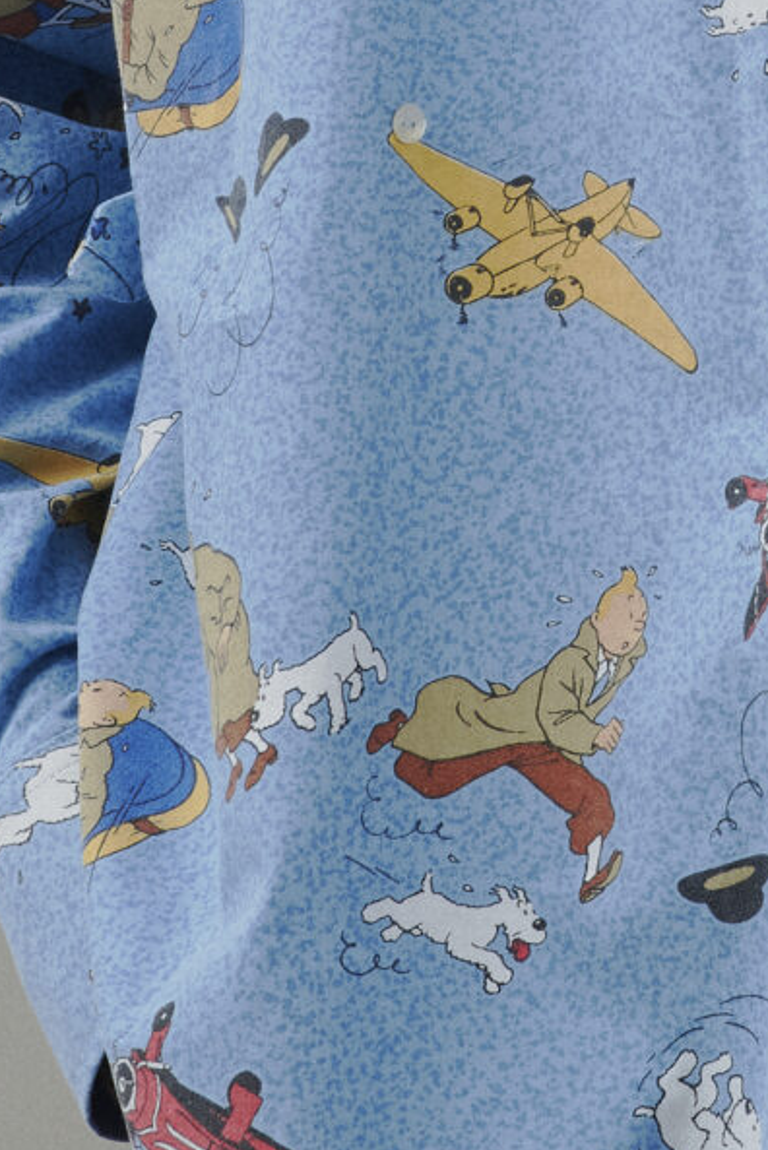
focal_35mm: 453
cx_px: 763
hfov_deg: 3.0
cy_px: -163
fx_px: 14478
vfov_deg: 4.5
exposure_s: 1/125
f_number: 10
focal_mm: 105
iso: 200
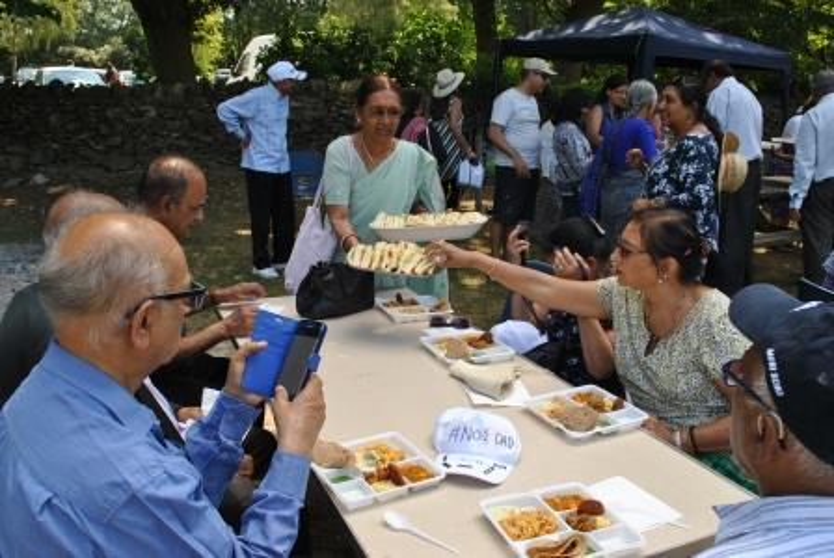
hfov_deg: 57.2
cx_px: 417
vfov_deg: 40.1
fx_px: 765
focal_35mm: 33
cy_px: 279
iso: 100
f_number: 8
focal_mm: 22
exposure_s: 1/80
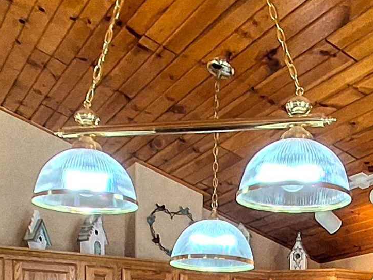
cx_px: 196
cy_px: 477
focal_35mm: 68
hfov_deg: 28.6
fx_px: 733
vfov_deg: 18.0
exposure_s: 1/24
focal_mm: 1.5
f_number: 2.2
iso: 160
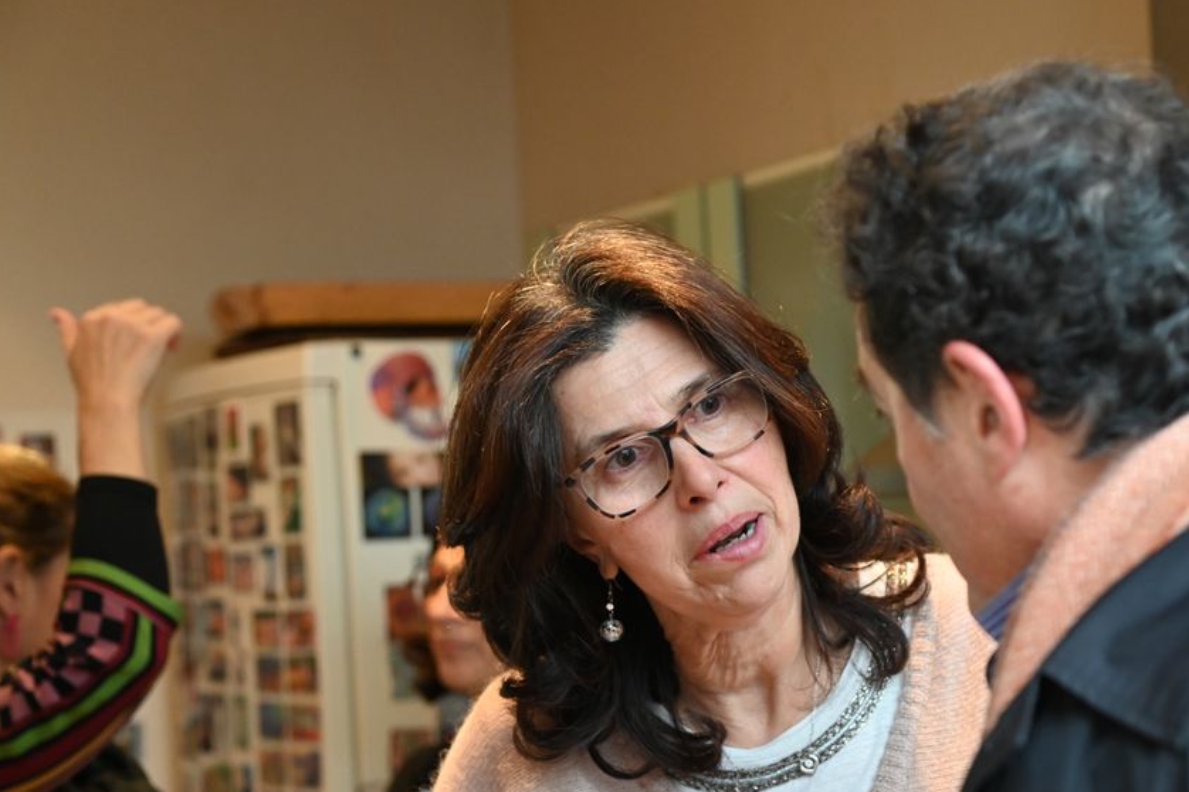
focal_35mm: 84
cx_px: 850
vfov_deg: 16.2
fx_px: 2773
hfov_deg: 24.0
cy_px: 508
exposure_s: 1/80
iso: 3200
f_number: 4
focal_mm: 55
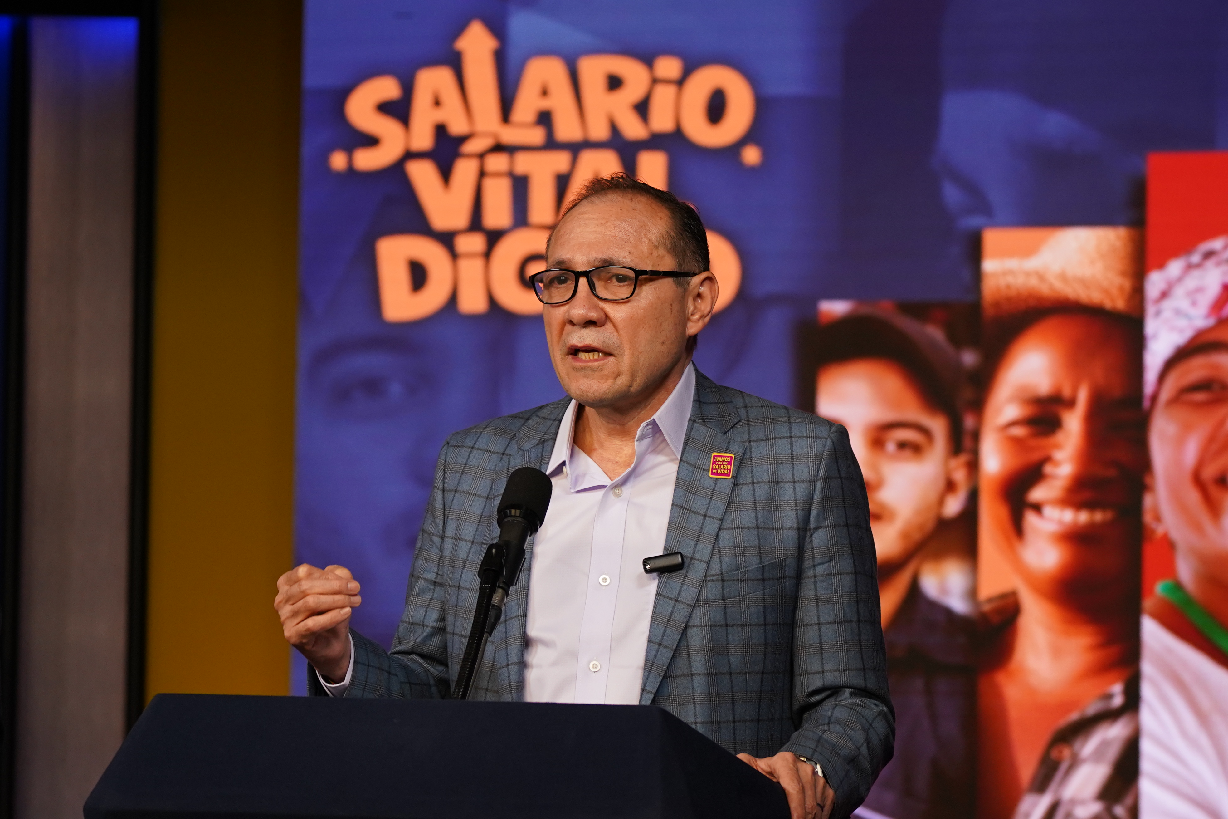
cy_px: 410
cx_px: 614
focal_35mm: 150
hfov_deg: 13.7
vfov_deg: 9.1
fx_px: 5116
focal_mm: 100
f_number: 4.5
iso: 1250
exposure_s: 1/125
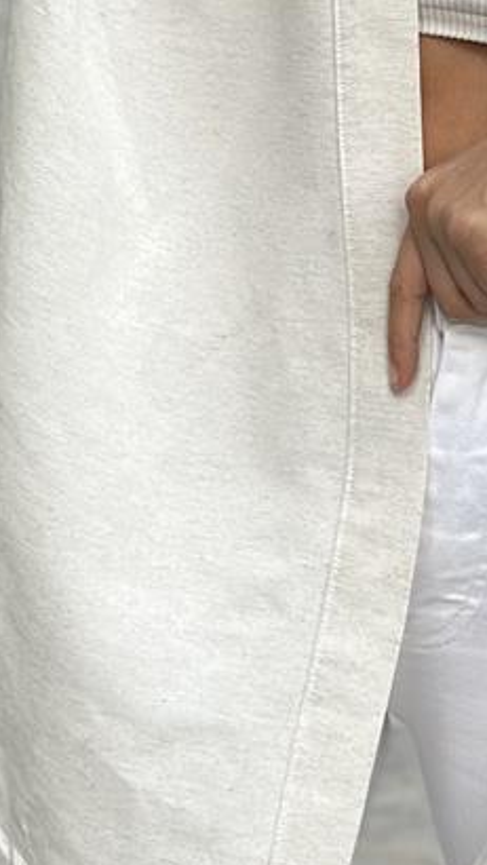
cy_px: -98
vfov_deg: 12.4
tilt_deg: -5.7
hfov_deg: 7.1
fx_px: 3898
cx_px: 498
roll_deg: +0.2
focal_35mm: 170
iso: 80
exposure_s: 1/953
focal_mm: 6.86
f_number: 1.78
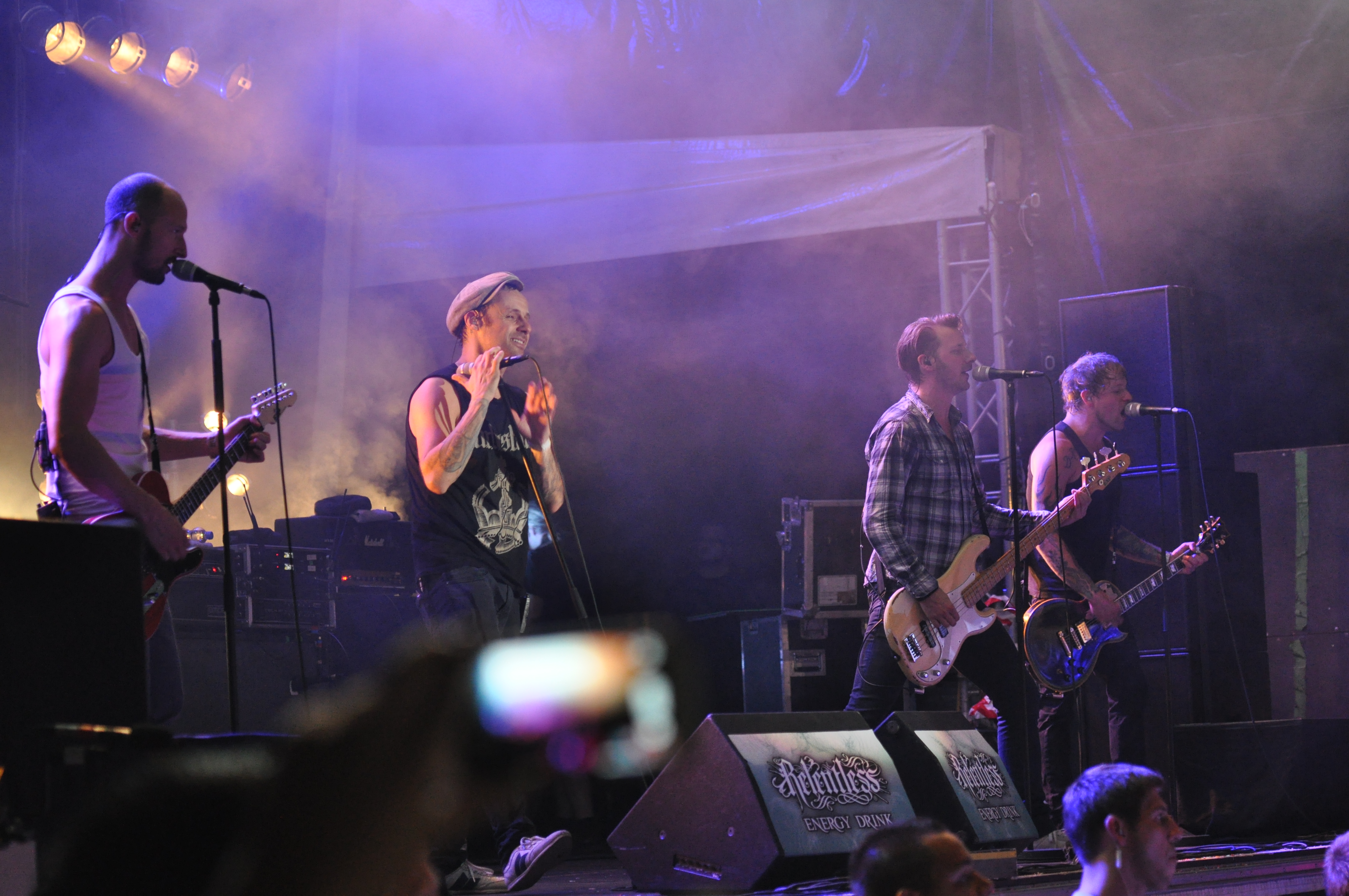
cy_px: 448
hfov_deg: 19.5
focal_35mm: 105
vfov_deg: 13.0
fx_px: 3930
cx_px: 674
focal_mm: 70
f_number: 3.2
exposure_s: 1/80
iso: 1250
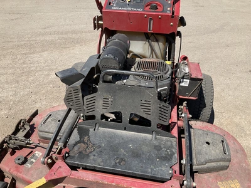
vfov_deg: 48.2
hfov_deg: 61.7
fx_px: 210
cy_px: 94
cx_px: 126
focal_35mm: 29
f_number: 1.8
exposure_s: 1/1534
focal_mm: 3
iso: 25
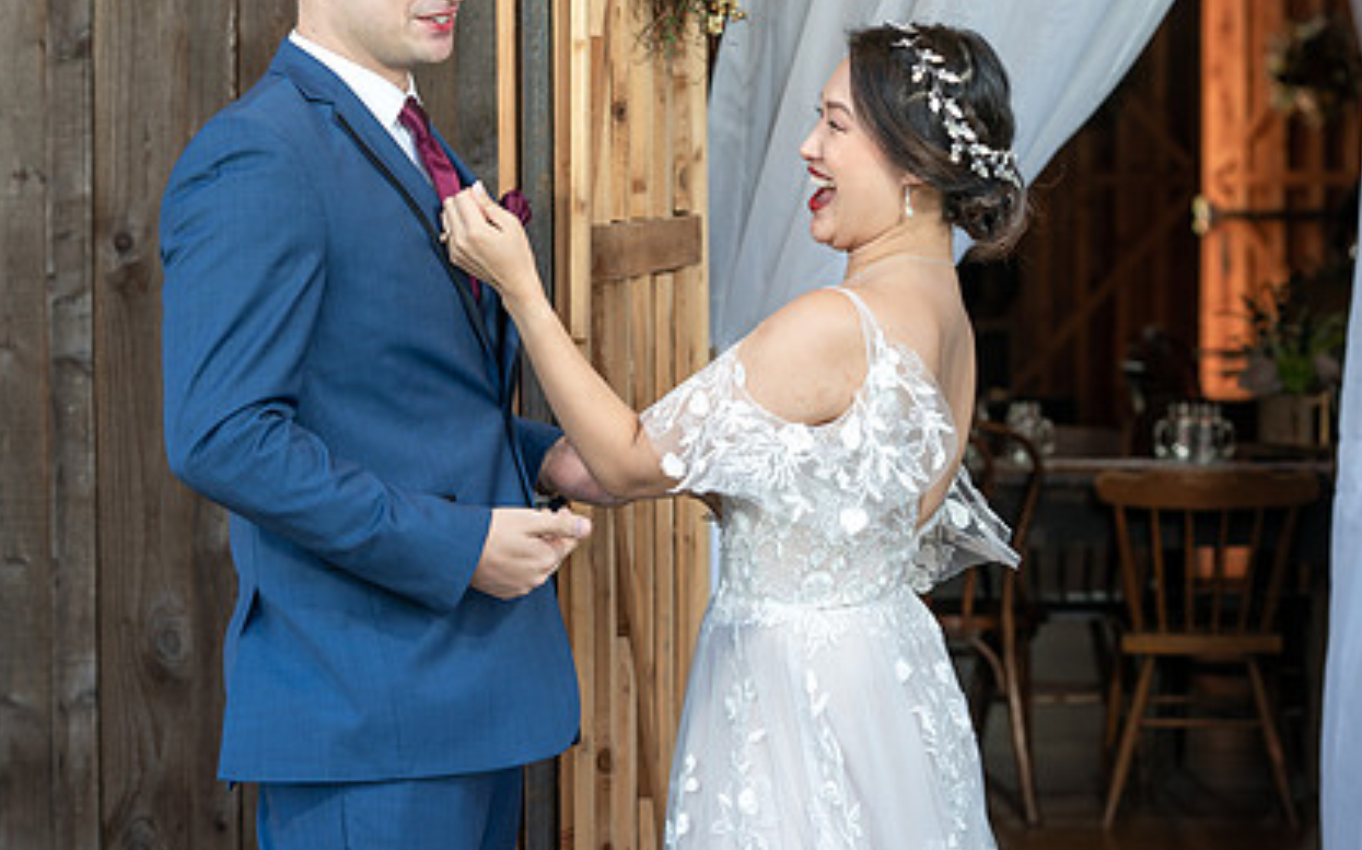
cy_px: 327
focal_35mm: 113
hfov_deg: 18.4
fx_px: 4193
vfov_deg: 11.6
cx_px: 614
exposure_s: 1/200
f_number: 4
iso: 250
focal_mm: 78
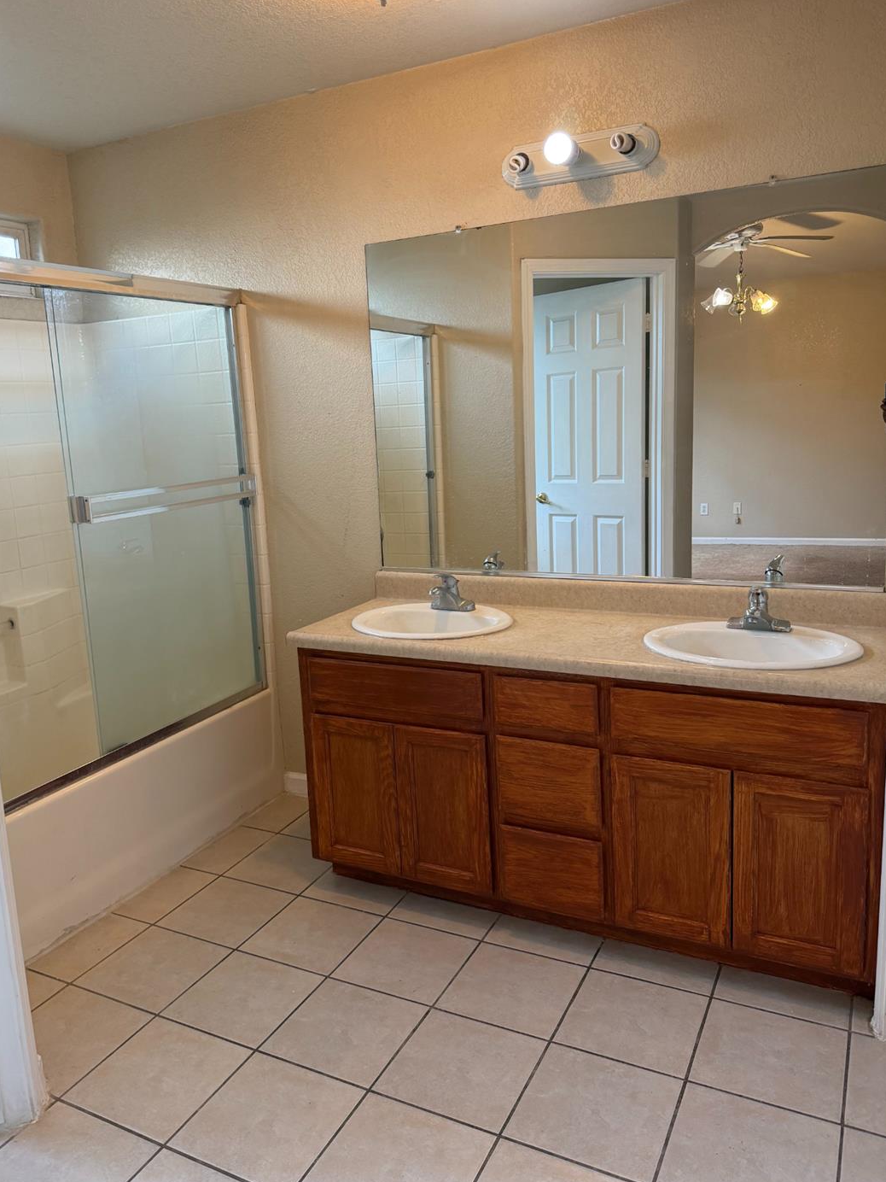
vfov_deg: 67.3
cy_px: 569
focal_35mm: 26
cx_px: 408
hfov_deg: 53.0
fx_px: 887
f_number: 1.78
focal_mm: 6.76
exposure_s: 1/60
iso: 160
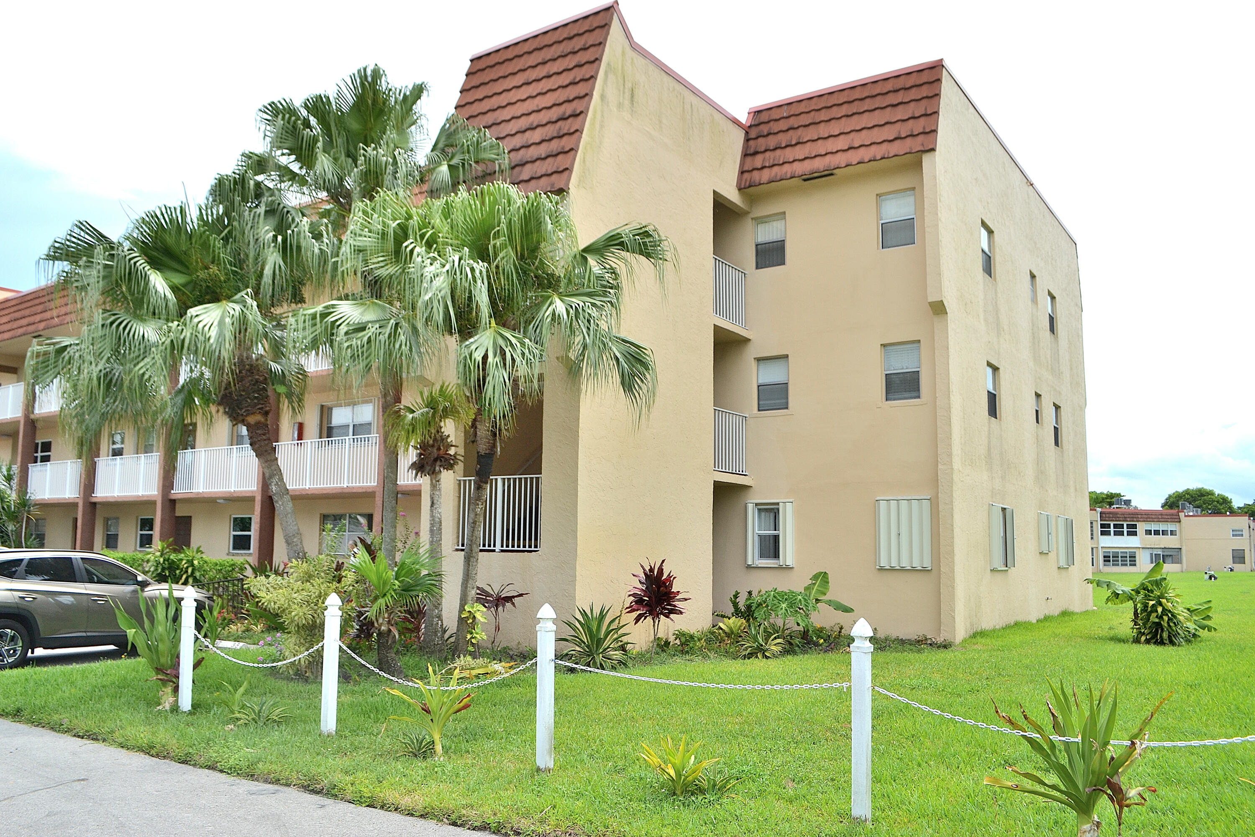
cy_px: 418
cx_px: 628
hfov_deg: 67.4
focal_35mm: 27
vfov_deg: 47.9
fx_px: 941
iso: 100
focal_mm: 18
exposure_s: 1/200
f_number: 9
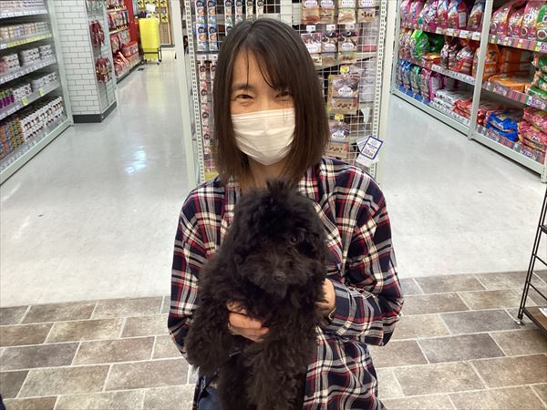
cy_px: 205
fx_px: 490
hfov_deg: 58.4
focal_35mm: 31
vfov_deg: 45.4
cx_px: 274
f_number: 2.4
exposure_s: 1/50
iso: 80
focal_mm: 3.3
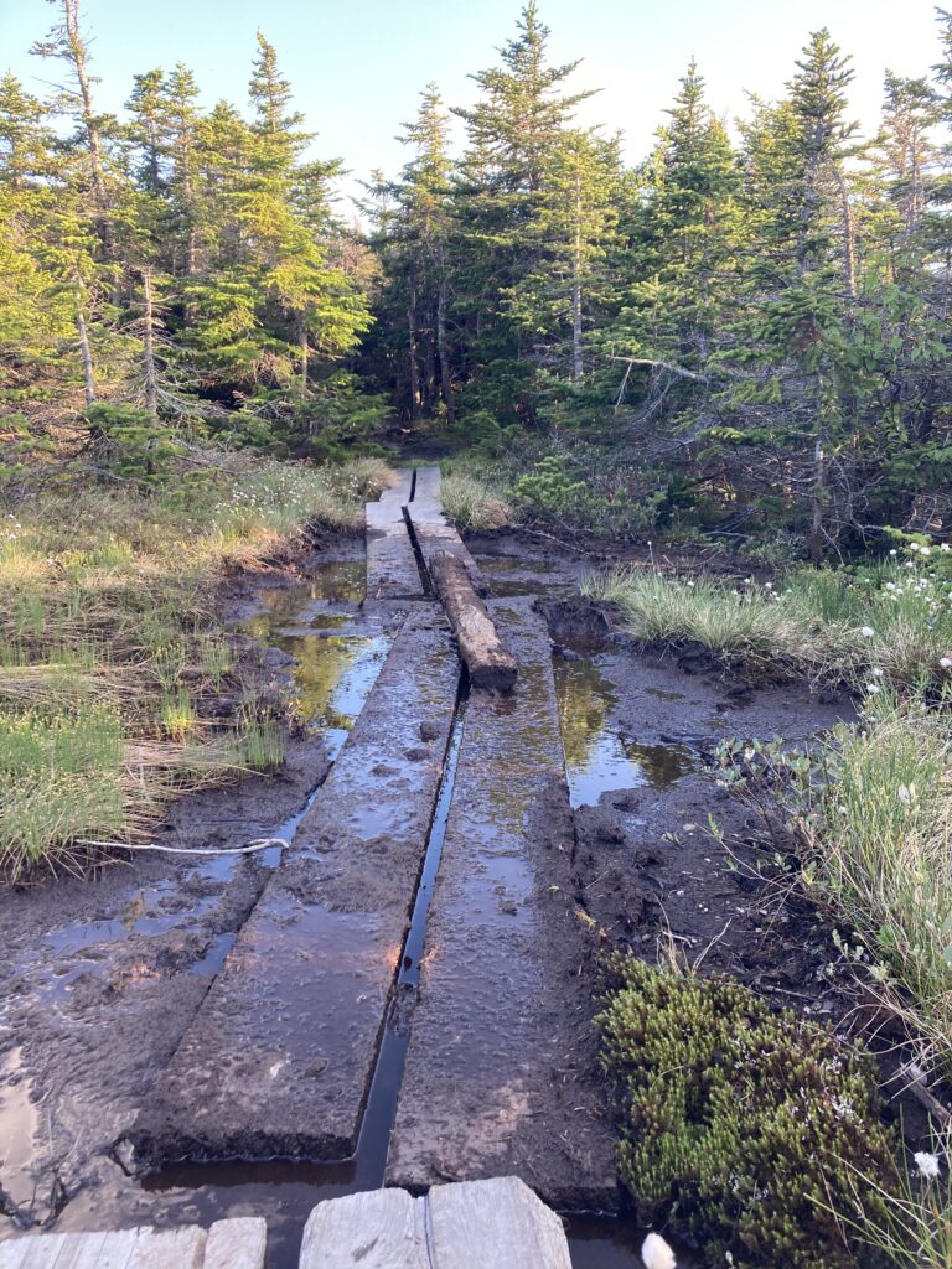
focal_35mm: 28
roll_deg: -0.5
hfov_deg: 49.7
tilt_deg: -12.4
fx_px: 1027
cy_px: 634
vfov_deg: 63.4
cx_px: 476
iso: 32
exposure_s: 1/121
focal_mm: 3.99
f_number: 1.8
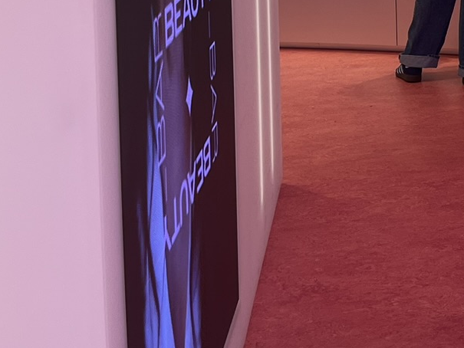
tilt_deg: -2.9
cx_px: 732
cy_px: -164
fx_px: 1180
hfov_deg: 19.0
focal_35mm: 88
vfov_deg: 15.6
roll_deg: +0.3
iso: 40
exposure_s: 1/150
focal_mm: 5.1
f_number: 1.6
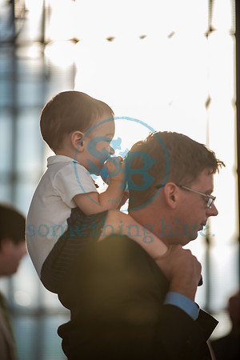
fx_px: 1800
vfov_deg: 11.4
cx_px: 120
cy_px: 180
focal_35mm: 180
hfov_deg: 7.6
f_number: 2.8
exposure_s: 1/500
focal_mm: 180
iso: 250
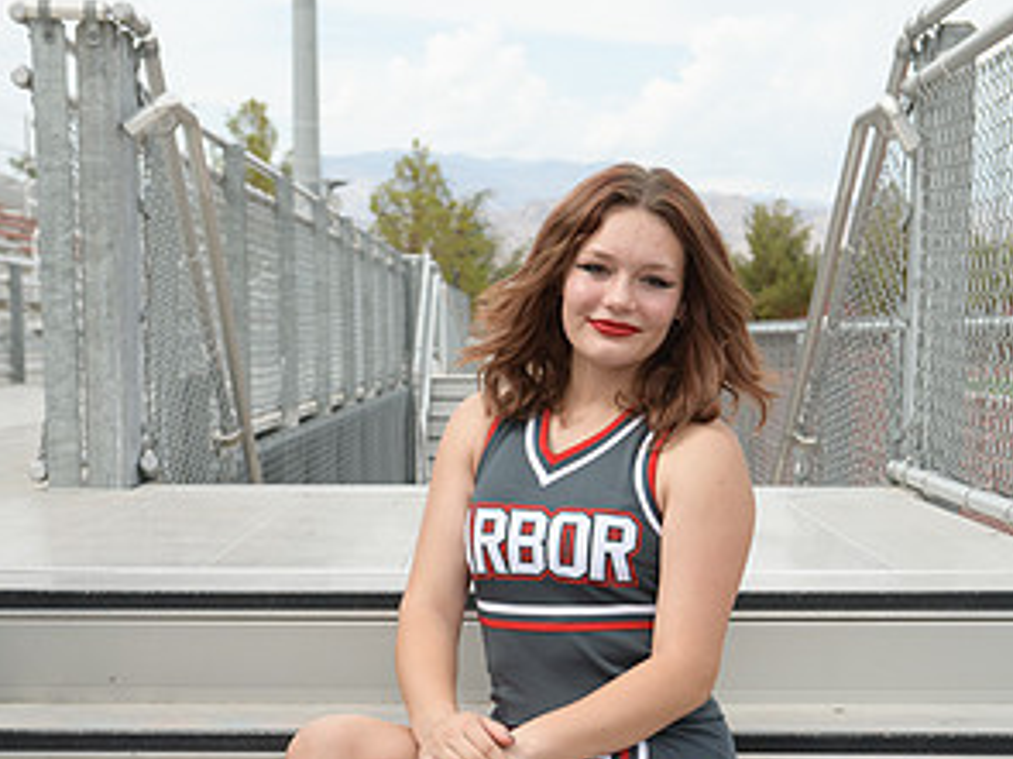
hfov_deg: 23.0
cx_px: 512
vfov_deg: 17.0
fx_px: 2486
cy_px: 732
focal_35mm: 85
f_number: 5.6
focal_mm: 58
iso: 800
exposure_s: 1/1250
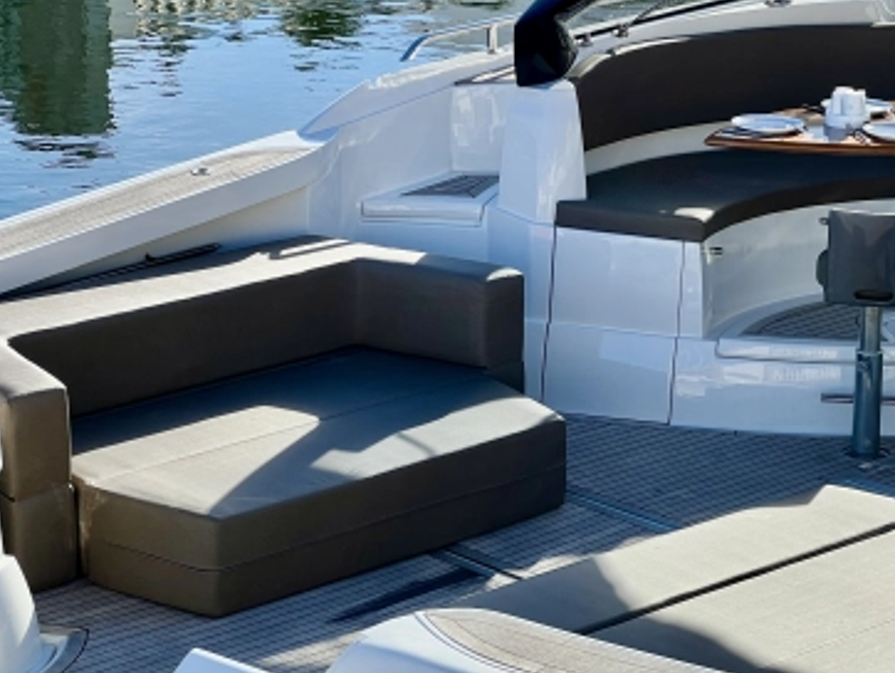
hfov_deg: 16.8
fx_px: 3027
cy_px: 358
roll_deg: -0.8
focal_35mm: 117
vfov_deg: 12.7
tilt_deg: -16.5
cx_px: 603
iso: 32
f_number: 2.8
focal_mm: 9
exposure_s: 1/490
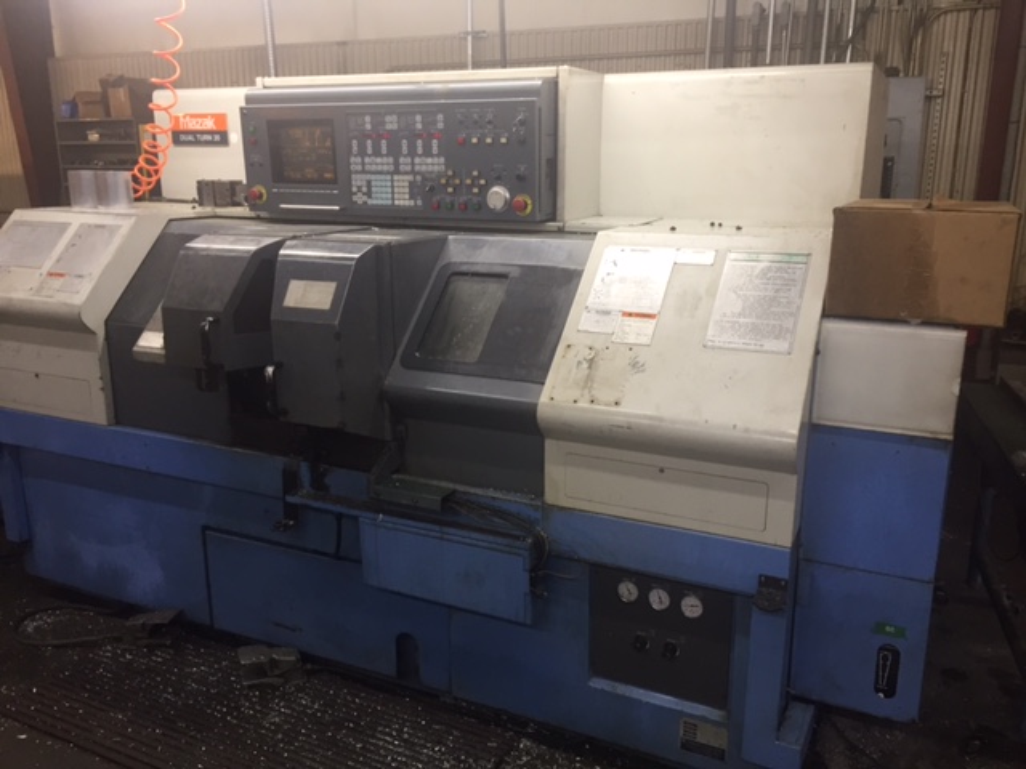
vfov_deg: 48.2
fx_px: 860
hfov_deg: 61.7
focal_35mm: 29
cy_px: 384
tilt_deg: -15.2
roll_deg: +1.2
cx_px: 513
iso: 100
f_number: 2.2
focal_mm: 4.15
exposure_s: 1/30
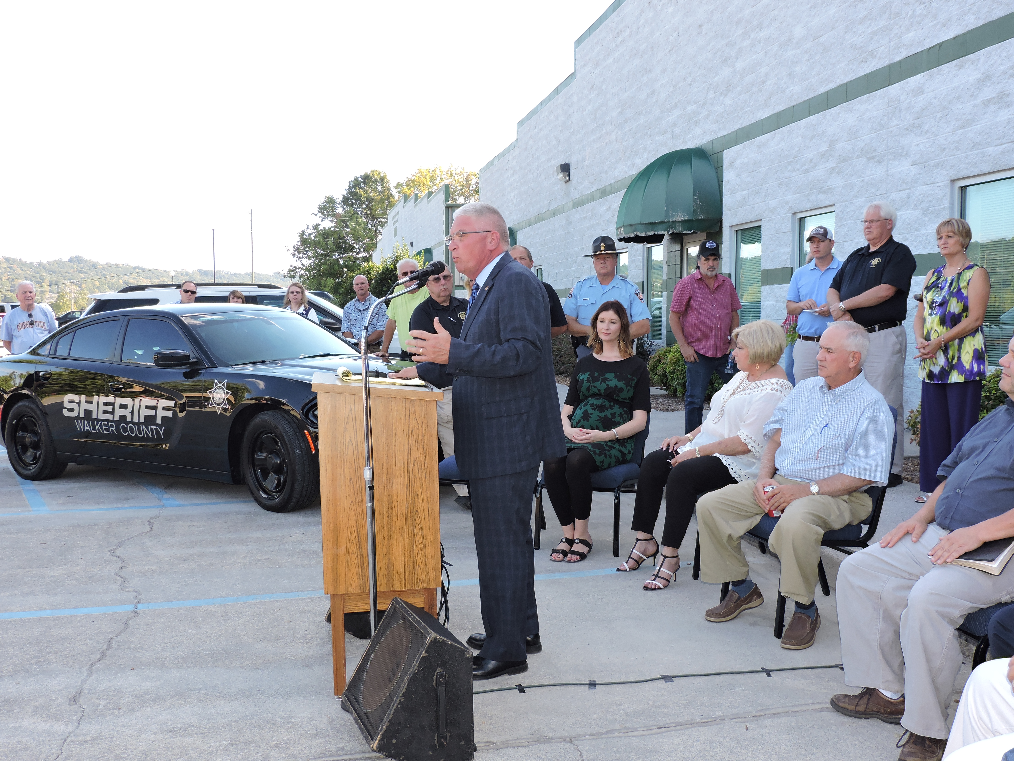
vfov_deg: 40.7
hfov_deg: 52.6
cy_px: 380
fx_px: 1025
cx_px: 507
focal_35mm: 35
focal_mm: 6.2
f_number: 3.3
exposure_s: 1/200
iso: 140
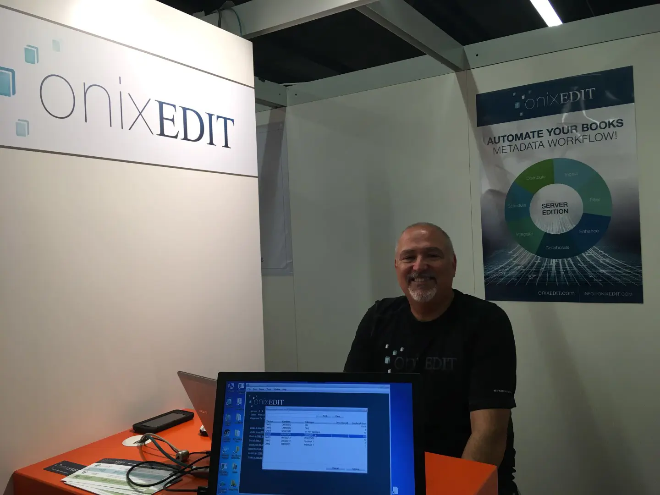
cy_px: 248
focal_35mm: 29
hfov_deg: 61.7
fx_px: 553
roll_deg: +1.8
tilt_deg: -0.9
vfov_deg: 48.2
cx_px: 330
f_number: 2.2
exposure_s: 1/33
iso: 25
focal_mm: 4.15
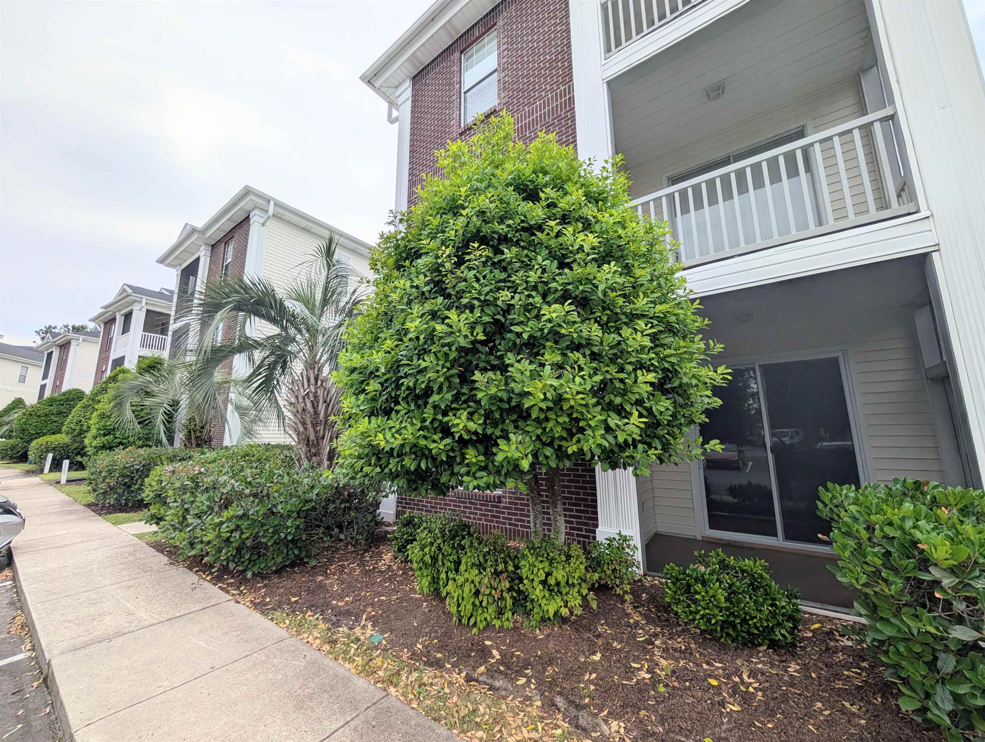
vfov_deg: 94.6
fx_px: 342
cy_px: 371
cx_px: 492
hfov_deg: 110.5
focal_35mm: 12
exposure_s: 1/1949
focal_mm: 2.02
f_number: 1.7
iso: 41
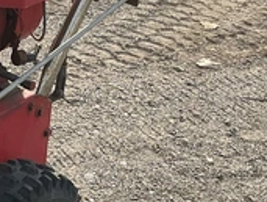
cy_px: 93
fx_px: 982
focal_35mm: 127
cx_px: -5
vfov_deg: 11.7
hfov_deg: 15.2
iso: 25
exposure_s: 1/620
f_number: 1.8
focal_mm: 3
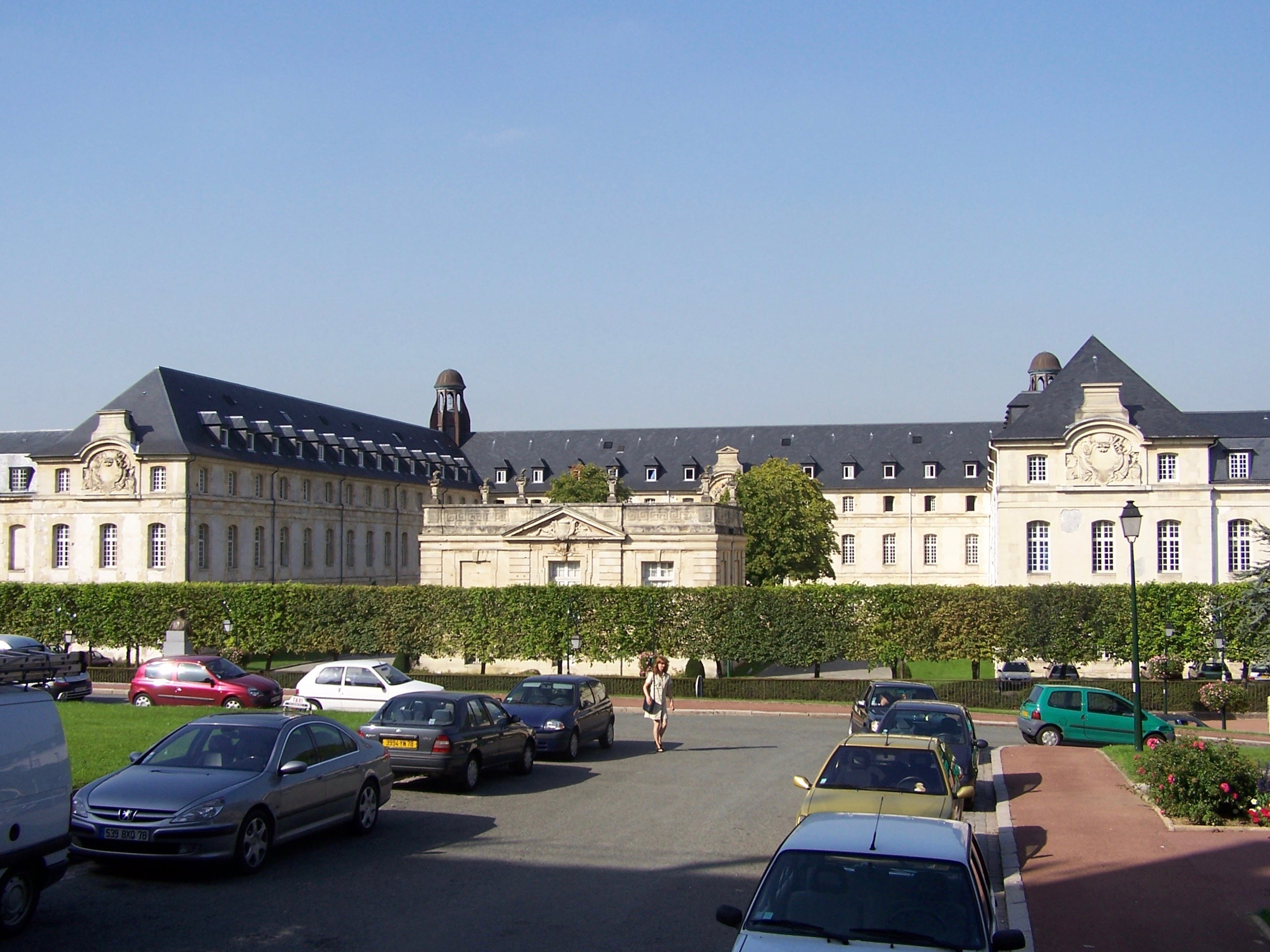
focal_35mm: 38
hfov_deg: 49.0
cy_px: 476
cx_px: 635
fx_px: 1394
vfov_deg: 37.7
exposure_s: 1/750
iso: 80
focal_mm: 6.3
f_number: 4
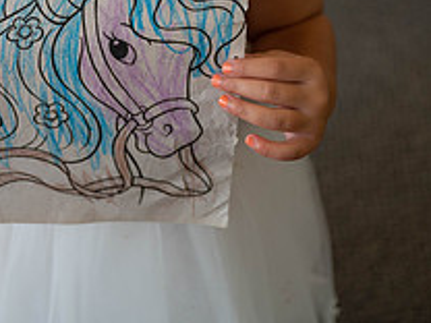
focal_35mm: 85
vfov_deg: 16.1
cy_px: -139
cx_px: 123
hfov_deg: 22.9
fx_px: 1058
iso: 400
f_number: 2.8
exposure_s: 1/160
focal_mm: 41
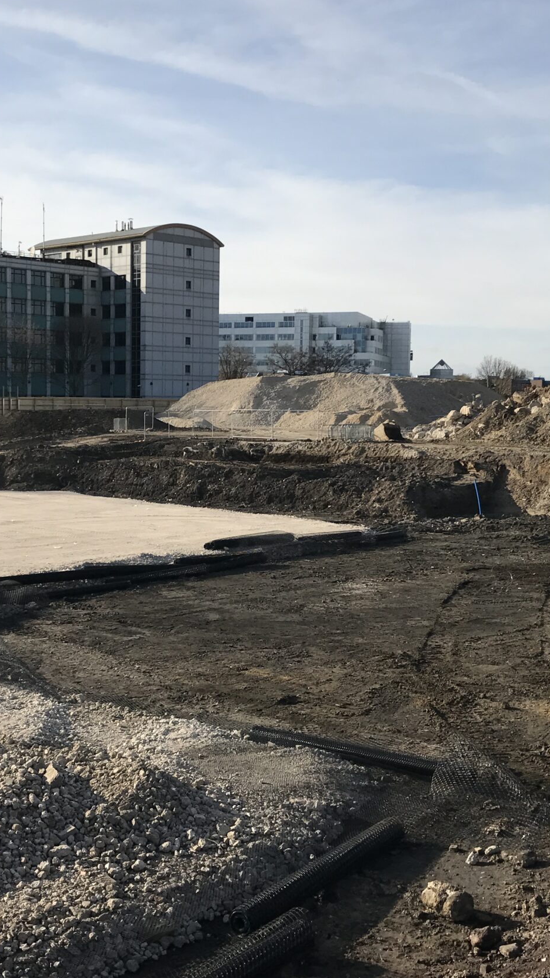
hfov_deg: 25.3
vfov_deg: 43.7
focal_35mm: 47
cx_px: 191
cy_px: 476
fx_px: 1218
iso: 20
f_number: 1.8
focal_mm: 3.99
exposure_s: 1/2817
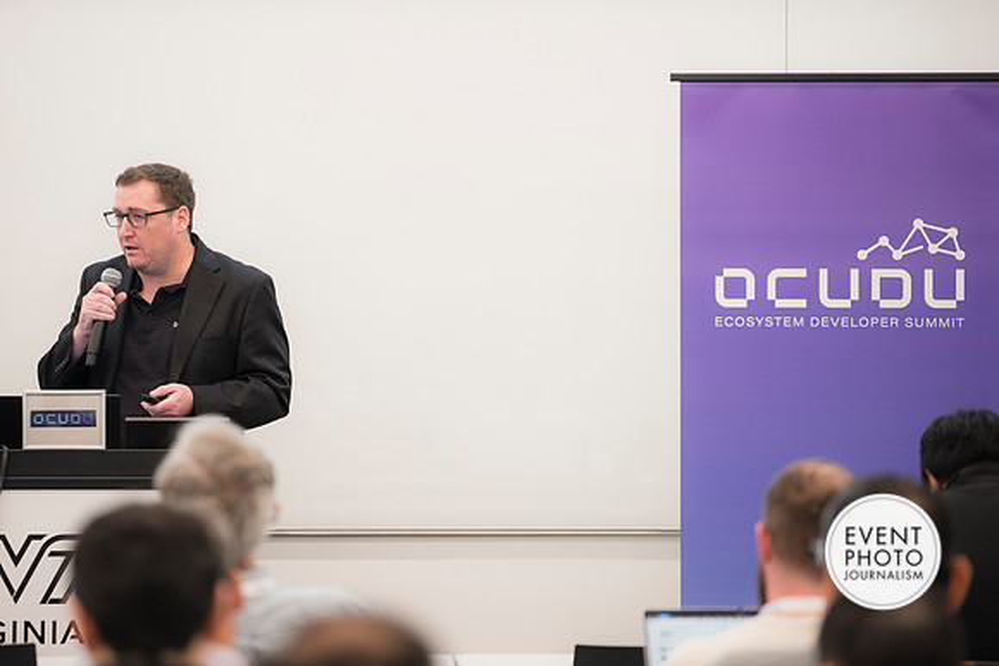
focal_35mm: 170
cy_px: 333
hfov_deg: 12.1
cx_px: 500
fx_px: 4718
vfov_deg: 8.1
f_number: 2.8
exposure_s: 1/160
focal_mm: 170
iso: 1000
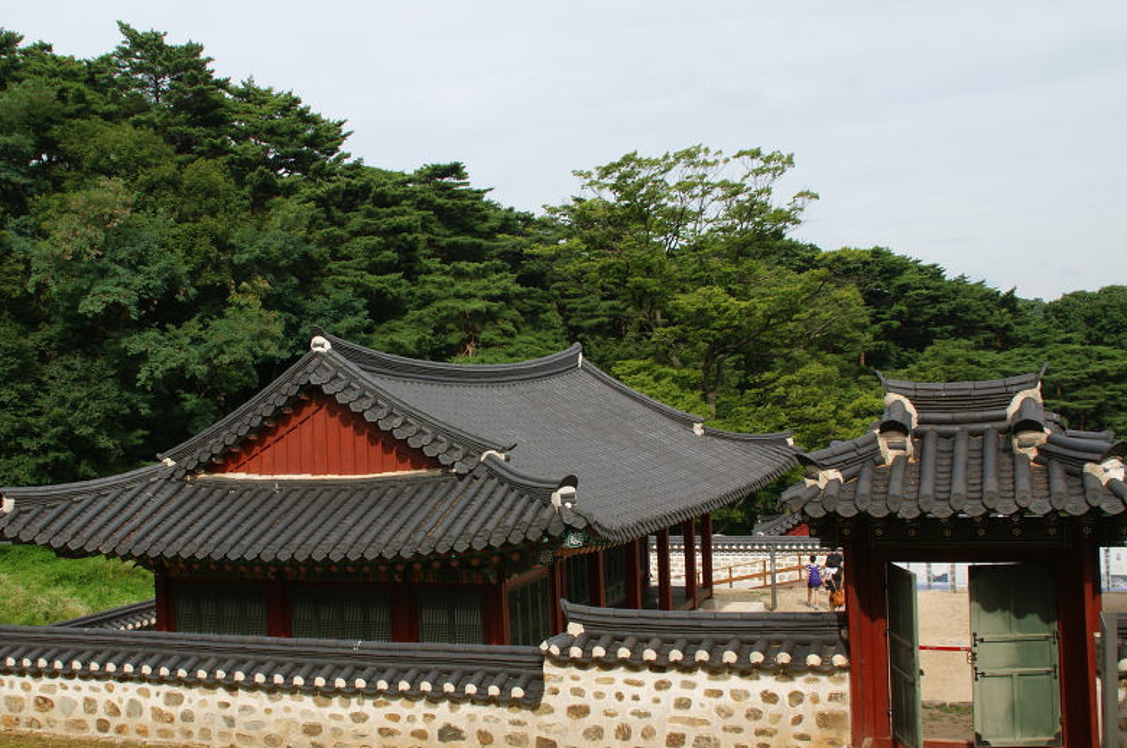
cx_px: 483
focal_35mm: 40
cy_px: 414
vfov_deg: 33.3
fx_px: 1251
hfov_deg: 48.4
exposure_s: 1/125
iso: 100
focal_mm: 22
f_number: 10
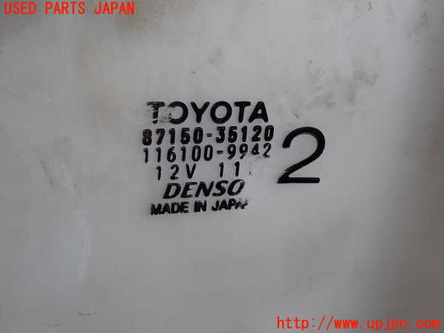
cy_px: 166
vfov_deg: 23.7
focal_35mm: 62
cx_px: 222
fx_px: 795
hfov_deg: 31.2
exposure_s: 1/60
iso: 200
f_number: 3.6
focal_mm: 11.09
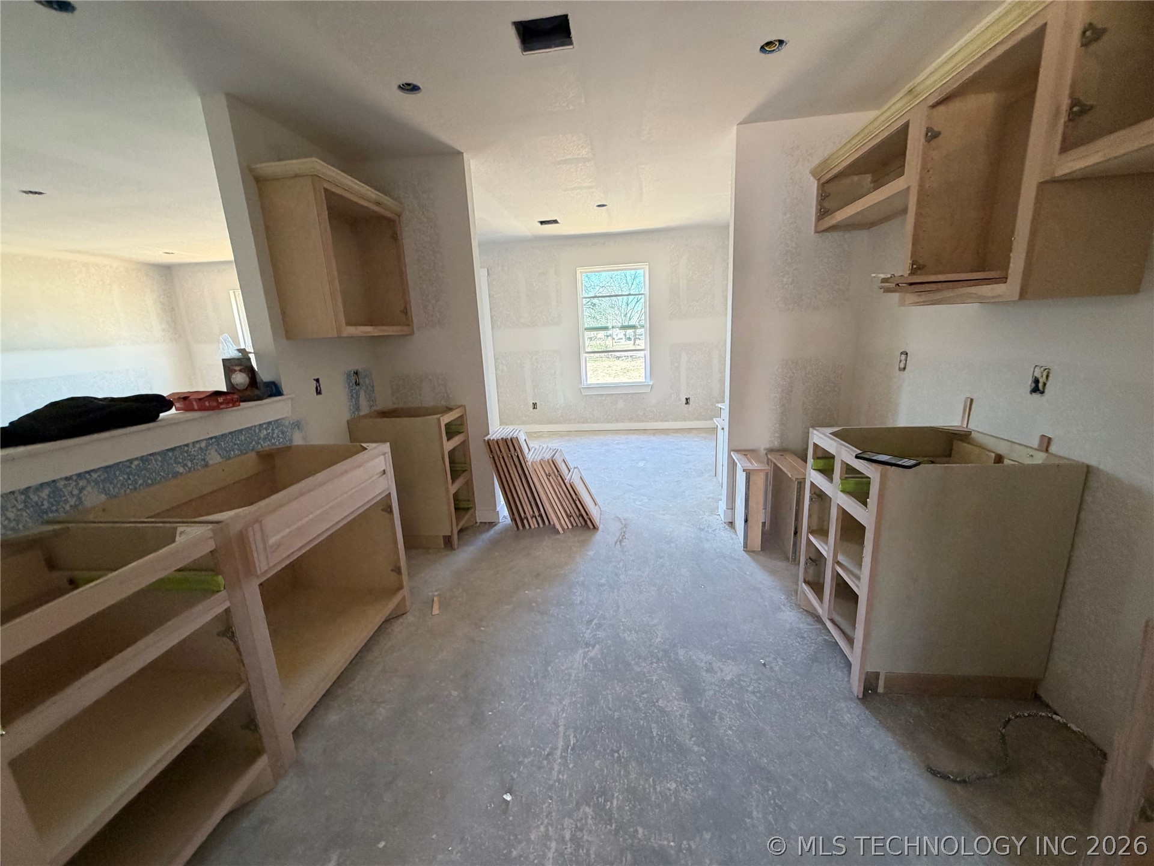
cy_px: 433
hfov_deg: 102.1
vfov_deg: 85.7
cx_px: 577
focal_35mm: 14
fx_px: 467
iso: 320
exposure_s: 1/73
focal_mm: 2.22
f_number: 2.2
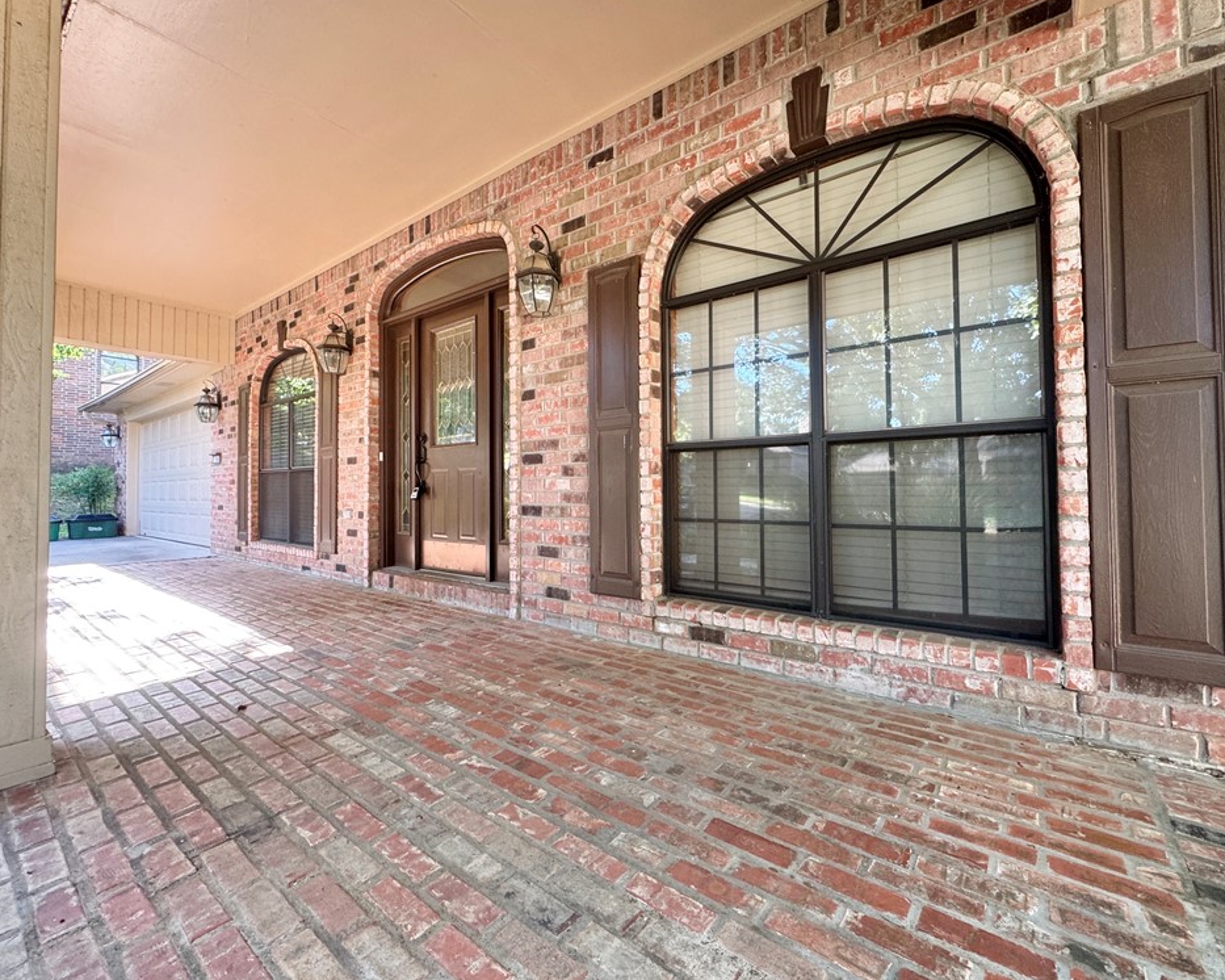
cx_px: 645
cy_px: 478
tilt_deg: +0.6
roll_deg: +0.3
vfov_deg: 84.0
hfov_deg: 96.7
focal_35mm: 15
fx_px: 544
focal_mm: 2.22
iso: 160
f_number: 2.2
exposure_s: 1/99
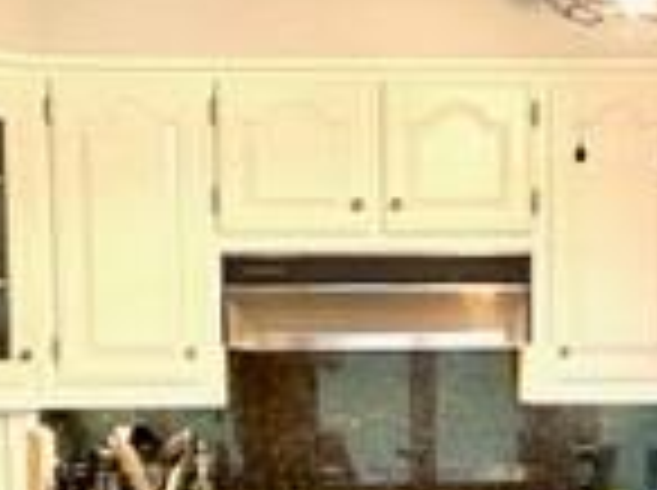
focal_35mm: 114
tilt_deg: -6.2
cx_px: 459
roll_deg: +0.6
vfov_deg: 12.7
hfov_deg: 17.2
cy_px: 557
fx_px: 2160
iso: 80
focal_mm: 4.2
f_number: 1.6
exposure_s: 1/60
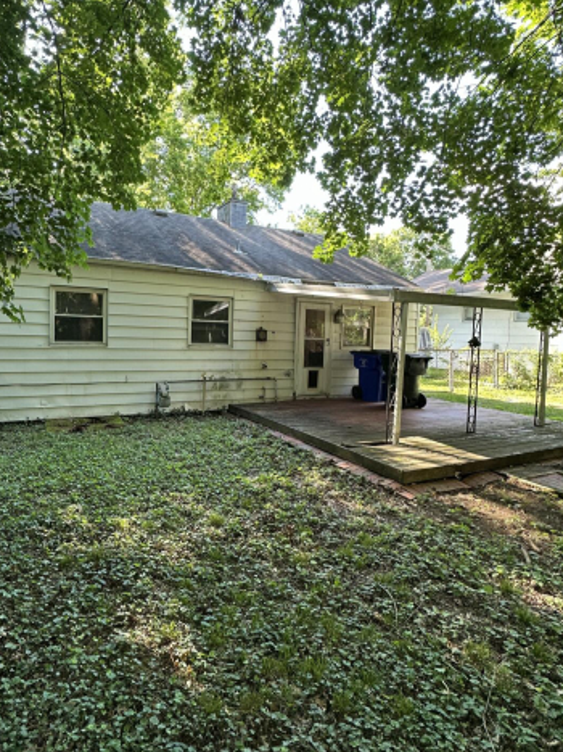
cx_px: 243
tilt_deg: -3.3
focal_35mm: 20
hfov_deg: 65.7
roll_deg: -1.7
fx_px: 434
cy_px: 353
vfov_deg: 81.7
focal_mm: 2.22
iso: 80
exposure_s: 1/99
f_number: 2.2
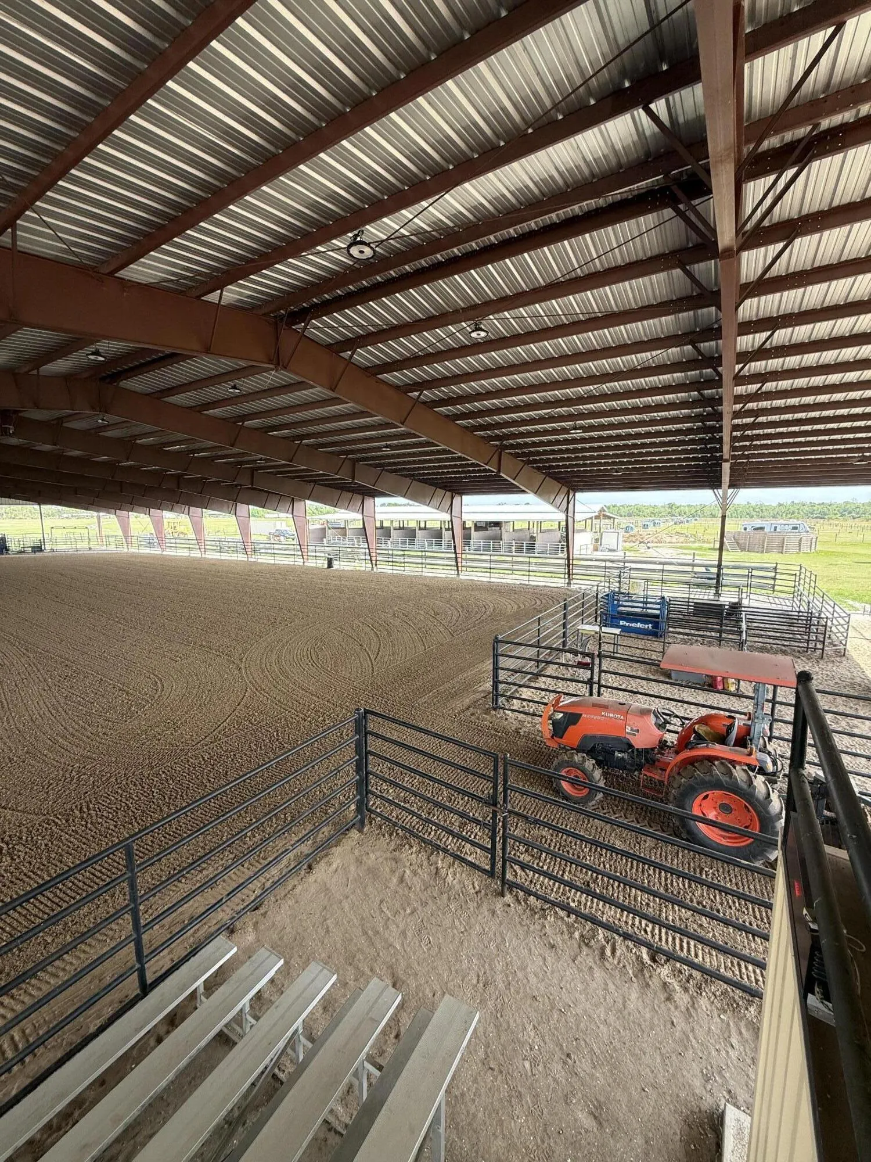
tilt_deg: -8.5
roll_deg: -1.3
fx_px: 470
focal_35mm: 14
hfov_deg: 85.7
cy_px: 581
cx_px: 436
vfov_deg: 102.1
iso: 64
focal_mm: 2.22
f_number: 2.2
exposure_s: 1/177
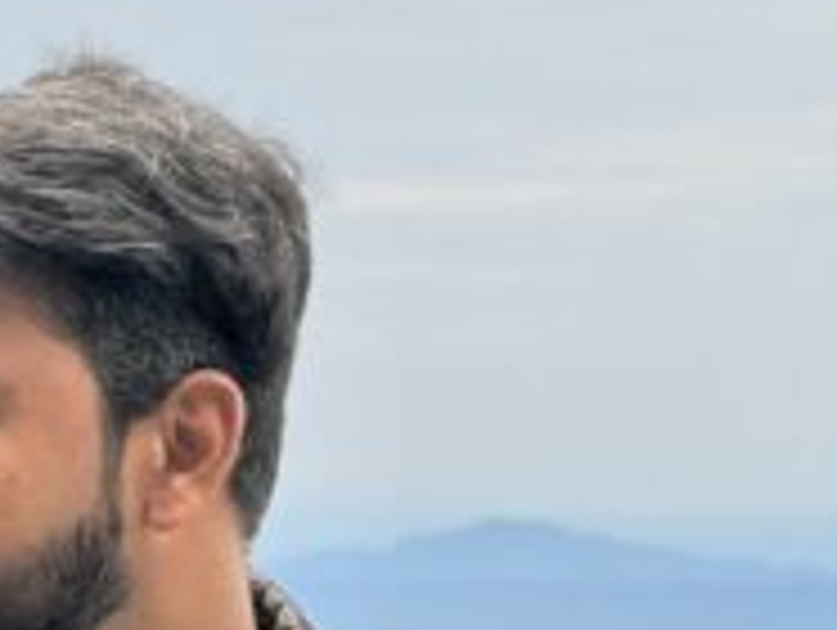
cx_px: -252
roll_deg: +0.5
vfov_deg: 5.6
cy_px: 364
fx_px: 6392
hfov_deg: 7.4
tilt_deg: -0.8
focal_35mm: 264
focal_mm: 6.76
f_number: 1.78
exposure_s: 1/2667
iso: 64
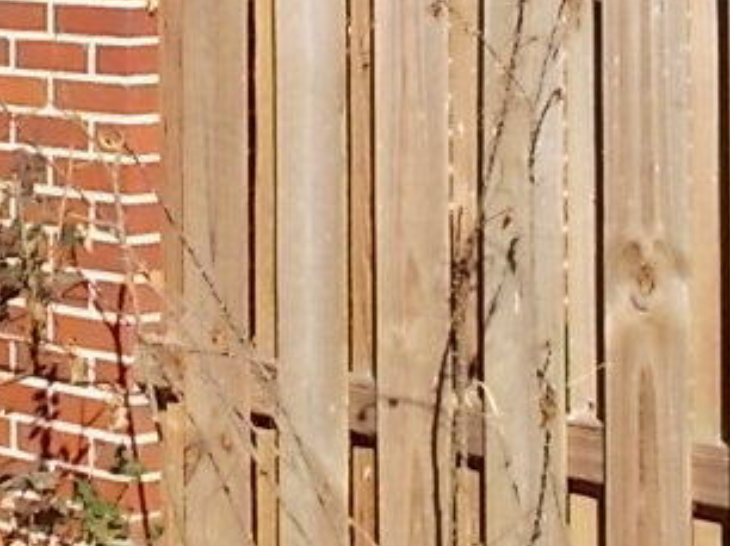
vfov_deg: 10.7
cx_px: 67
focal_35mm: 136
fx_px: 2866
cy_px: -138
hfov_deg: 14.4
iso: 80
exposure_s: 1/125
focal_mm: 4.6
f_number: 8
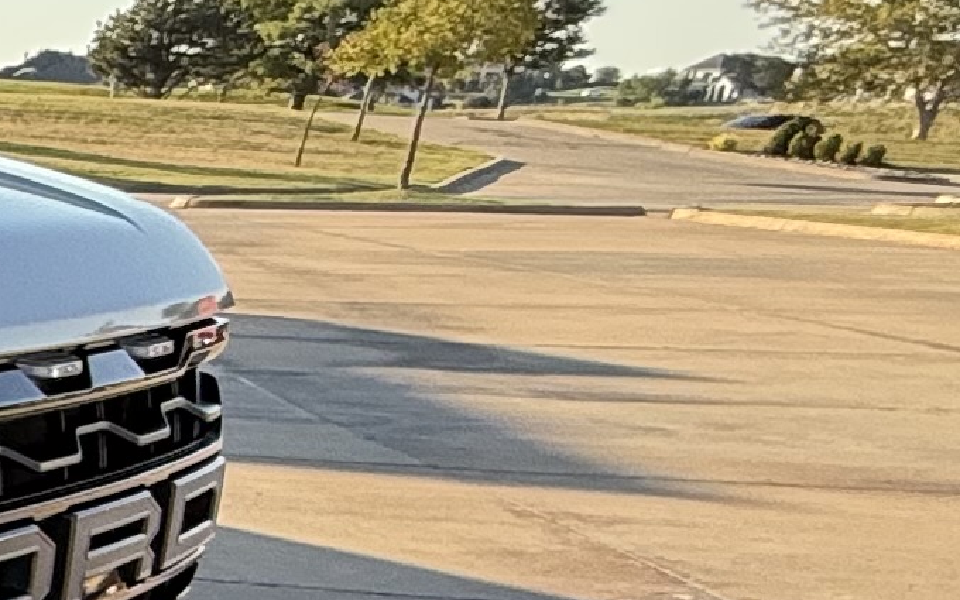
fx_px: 2302
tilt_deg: -16.1
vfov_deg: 14.2
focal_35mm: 88
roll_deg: +0.0
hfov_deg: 14.8
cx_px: -1343
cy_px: 806
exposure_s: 1/400
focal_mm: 2.22
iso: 80
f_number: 2.2
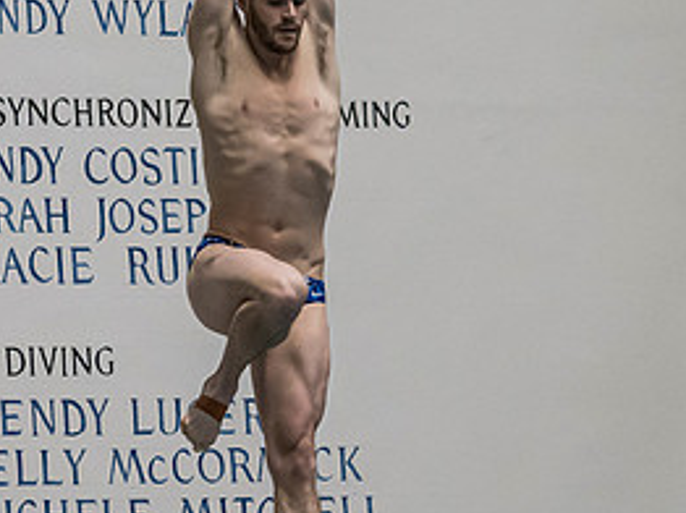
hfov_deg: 5.0
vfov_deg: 3.8
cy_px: 284
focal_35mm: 393
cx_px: 318
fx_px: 7781
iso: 2000
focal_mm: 70
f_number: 2.8
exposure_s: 1/1000
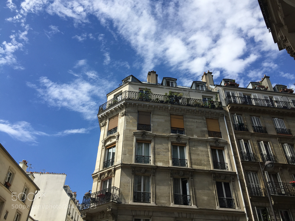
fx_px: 247
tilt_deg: +35.8
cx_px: 148
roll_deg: -2.9
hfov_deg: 61.7
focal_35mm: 29
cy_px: 110
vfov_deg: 48.2
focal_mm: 4.15
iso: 32
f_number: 2.2
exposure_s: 1/2083
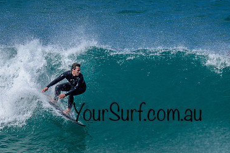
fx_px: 9930
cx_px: 92
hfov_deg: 1.3
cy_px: 101
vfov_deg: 0.9
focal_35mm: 1555
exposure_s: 1/2000
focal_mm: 800
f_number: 6.3
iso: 280
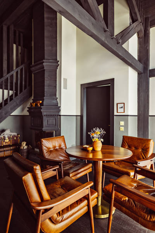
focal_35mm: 20
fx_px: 129
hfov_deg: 62.0
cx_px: 78
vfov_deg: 83.9
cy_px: 116
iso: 100
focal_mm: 20
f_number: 2
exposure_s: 1/60
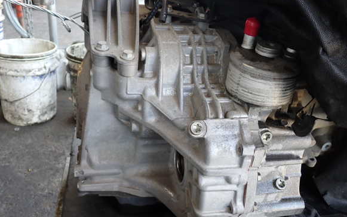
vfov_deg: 36.2
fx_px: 331
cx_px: 174
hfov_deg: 55.3
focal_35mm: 35
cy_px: 117
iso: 200
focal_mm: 5.79
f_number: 2.4
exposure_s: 1/80
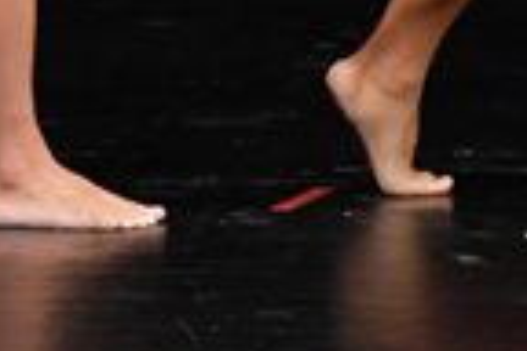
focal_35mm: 1290
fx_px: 18883
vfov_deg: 1.1
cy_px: -468
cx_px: -500
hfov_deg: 1.6
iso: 3200
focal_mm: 160
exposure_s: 1/400
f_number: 5.6
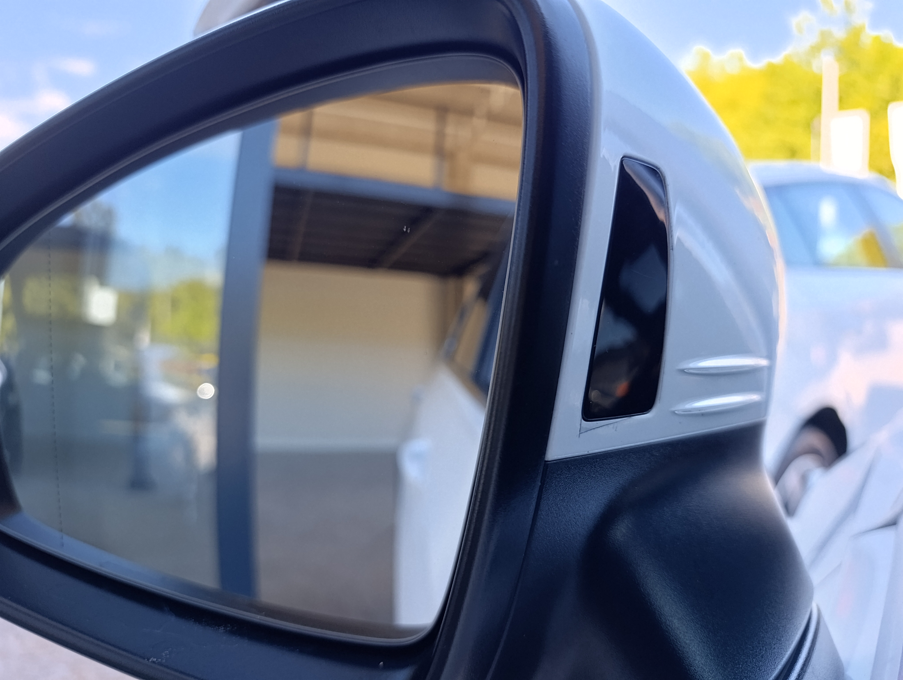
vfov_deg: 59.0
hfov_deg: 73.8
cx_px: 452
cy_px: 340
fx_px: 601
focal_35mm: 23
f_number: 1.7
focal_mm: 6.11
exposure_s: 1/100
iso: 200
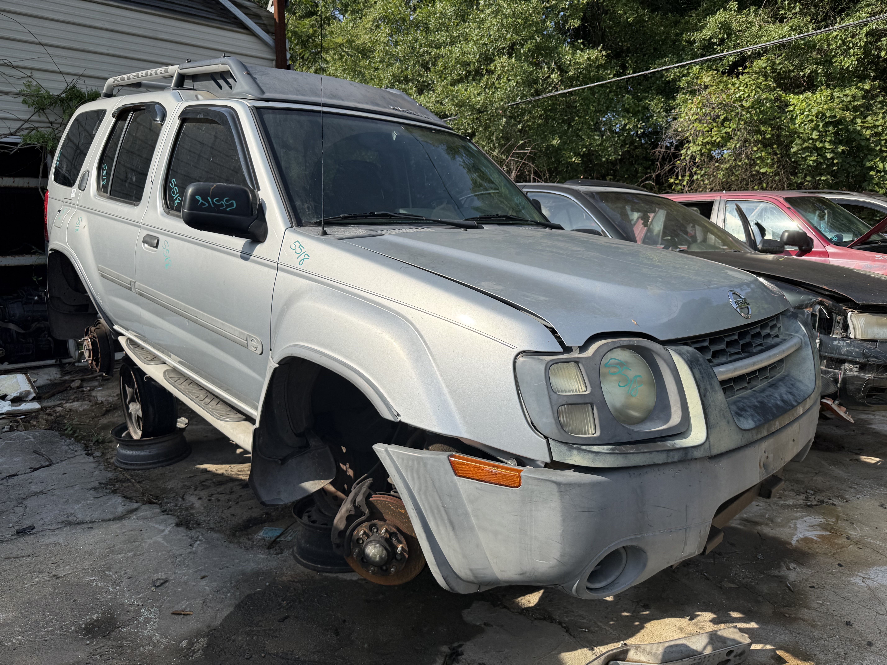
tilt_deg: -3.2
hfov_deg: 71.6
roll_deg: +0.7
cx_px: 444
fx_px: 615
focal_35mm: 24
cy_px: 332
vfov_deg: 56.8
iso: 80
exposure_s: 1/4975
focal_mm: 6.76
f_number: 1.78
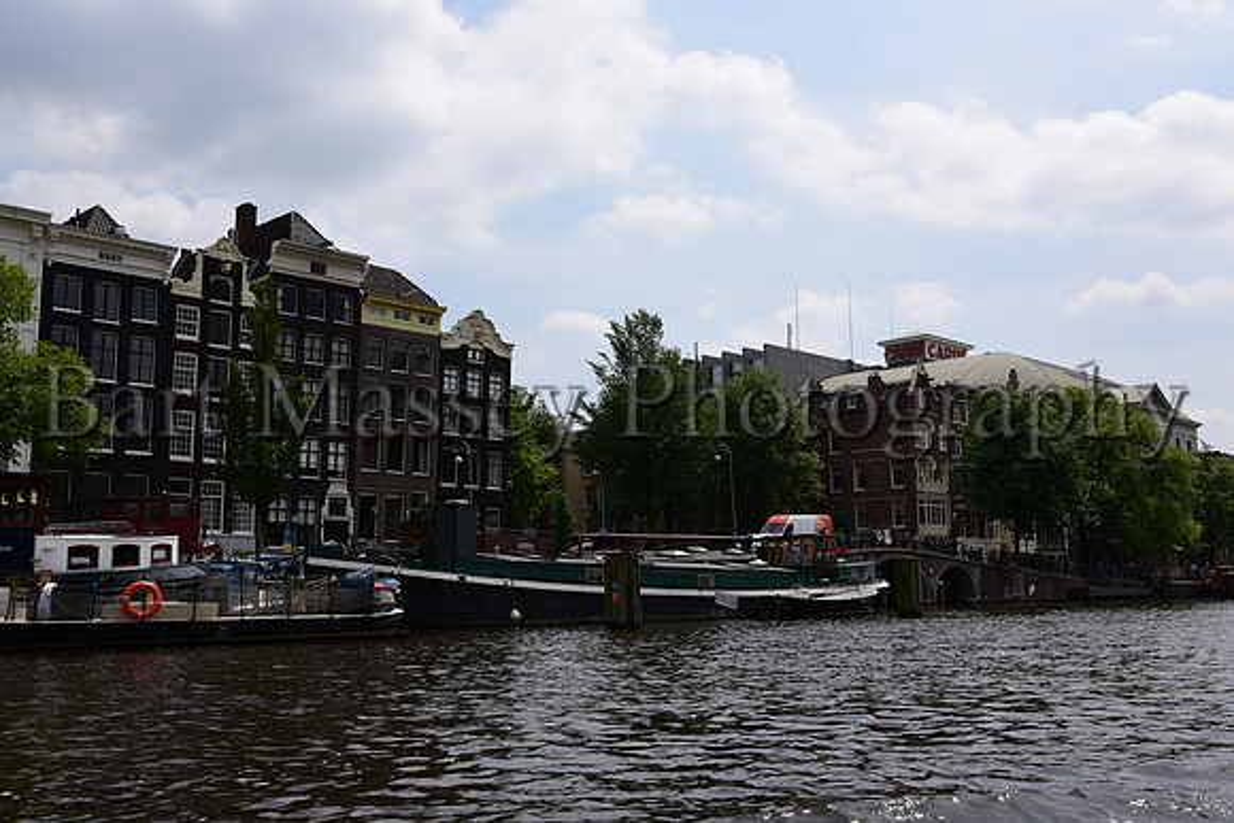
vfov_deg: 36.9
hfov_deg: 53.1
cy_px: 412
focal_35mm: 36
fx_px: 1234
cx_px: 617
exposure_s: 1/160
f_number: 11
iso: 64
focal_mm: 36
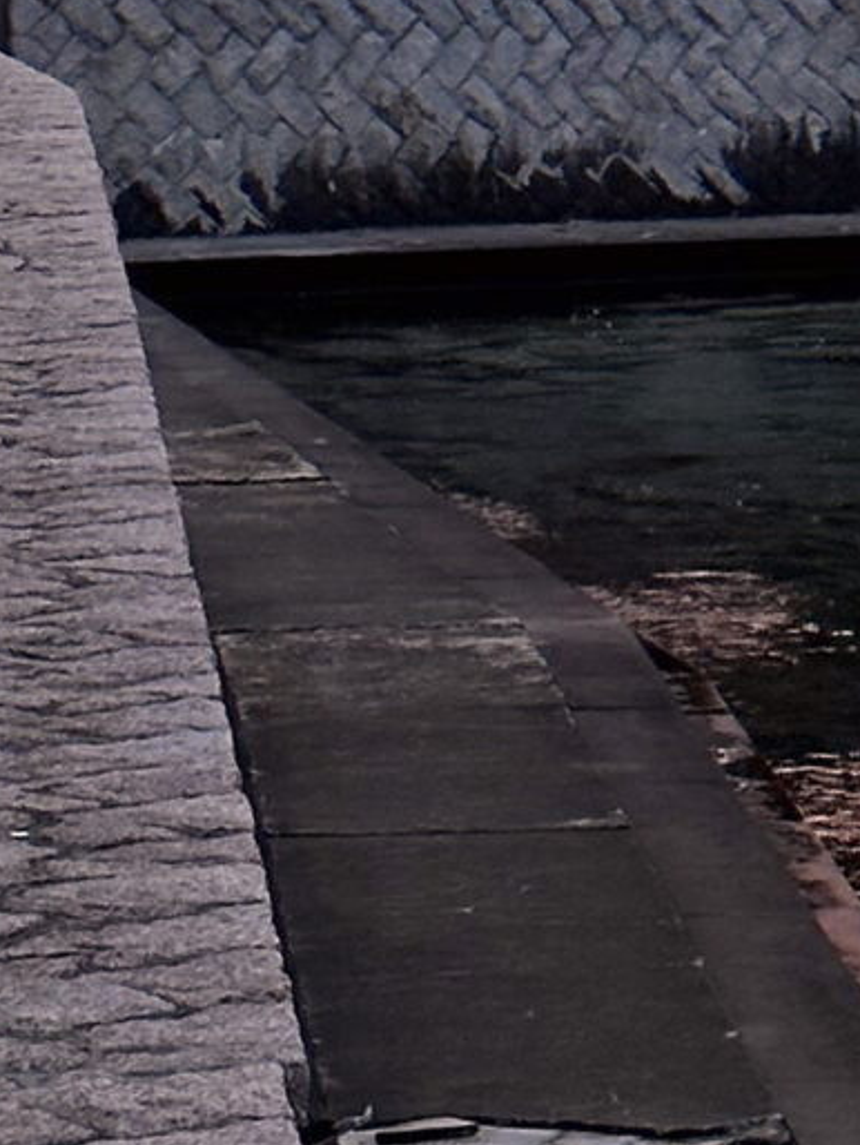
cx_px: 902
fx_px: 7910
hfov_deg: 6.2
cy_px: -1686
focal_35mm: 239
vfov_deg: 7.7
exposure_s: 1/220
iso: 64
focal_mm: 6.86
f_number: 1.78
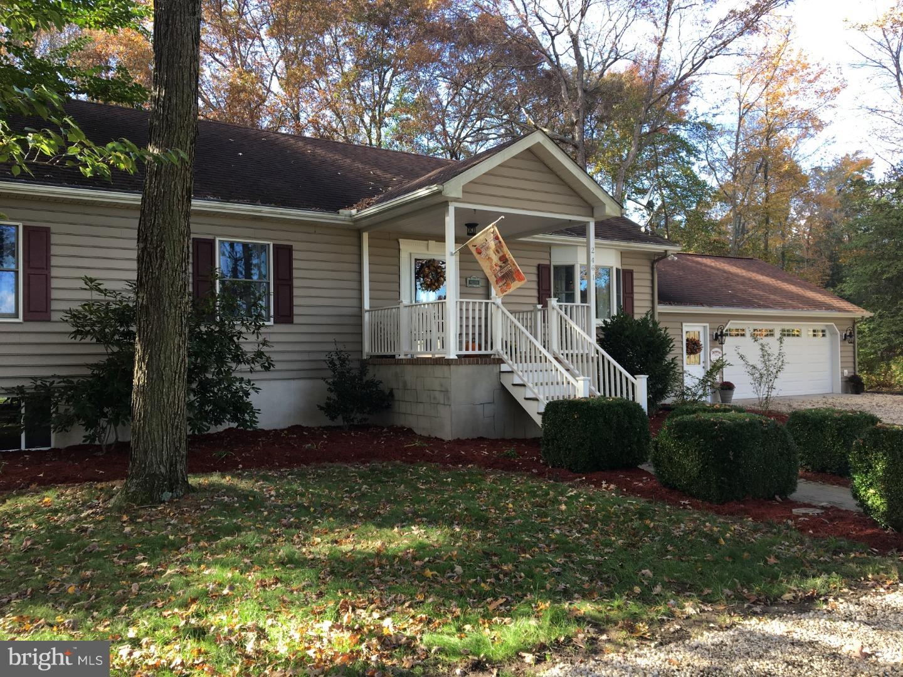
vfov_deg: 48.2
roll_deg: +0.2
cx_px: 452
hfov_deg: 61.7
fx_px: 756
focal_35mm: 29
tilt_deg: +0.3
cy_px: 338
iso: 25
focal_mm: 4.15
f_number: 2.2
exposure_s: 1/120
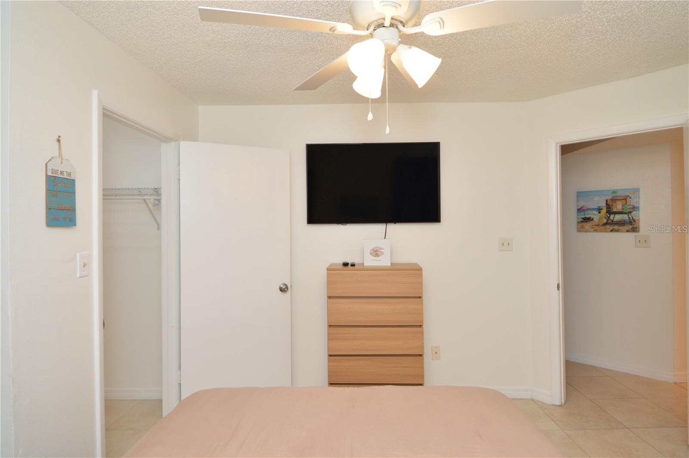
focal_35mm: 18
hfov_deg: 90.1
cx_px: 344
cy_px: 229
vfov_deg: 67.3
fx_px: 344
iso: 400
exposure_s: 1/80
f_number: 4.5
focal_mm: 12
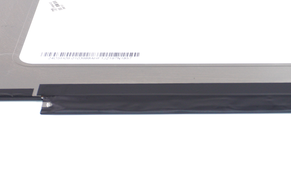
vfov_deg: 9.6
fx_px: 1155
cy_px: 119
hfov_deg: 14.2
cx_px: 282
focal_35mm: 143
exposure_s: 1/160
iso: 640
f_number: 5.6
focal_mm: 36
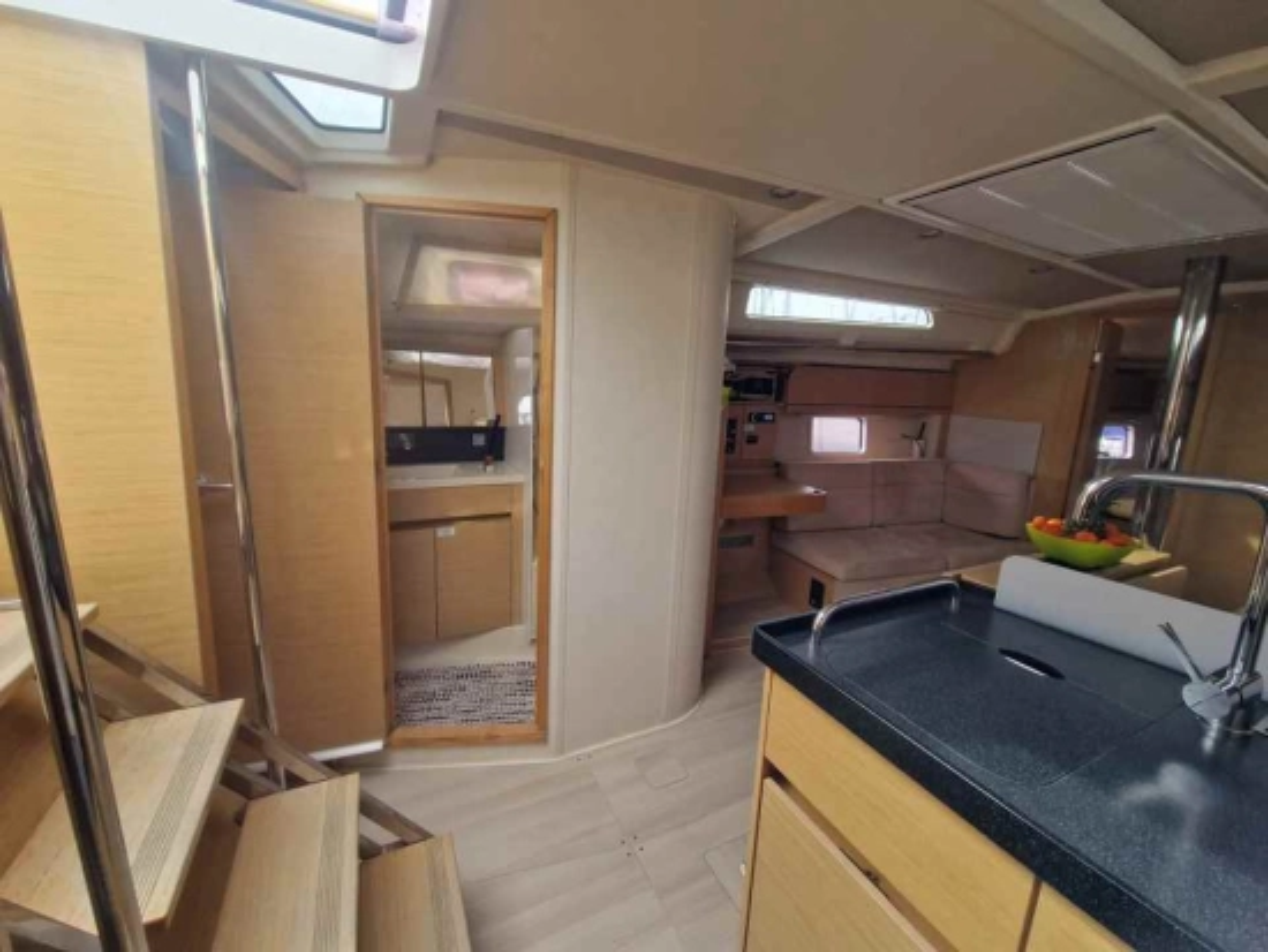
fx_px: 476
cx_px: 634
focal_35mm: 13
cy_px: 476
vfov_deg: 90.0
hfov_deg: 106.2
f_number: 2.2
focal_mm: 2.2
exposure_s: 1/177
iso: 50
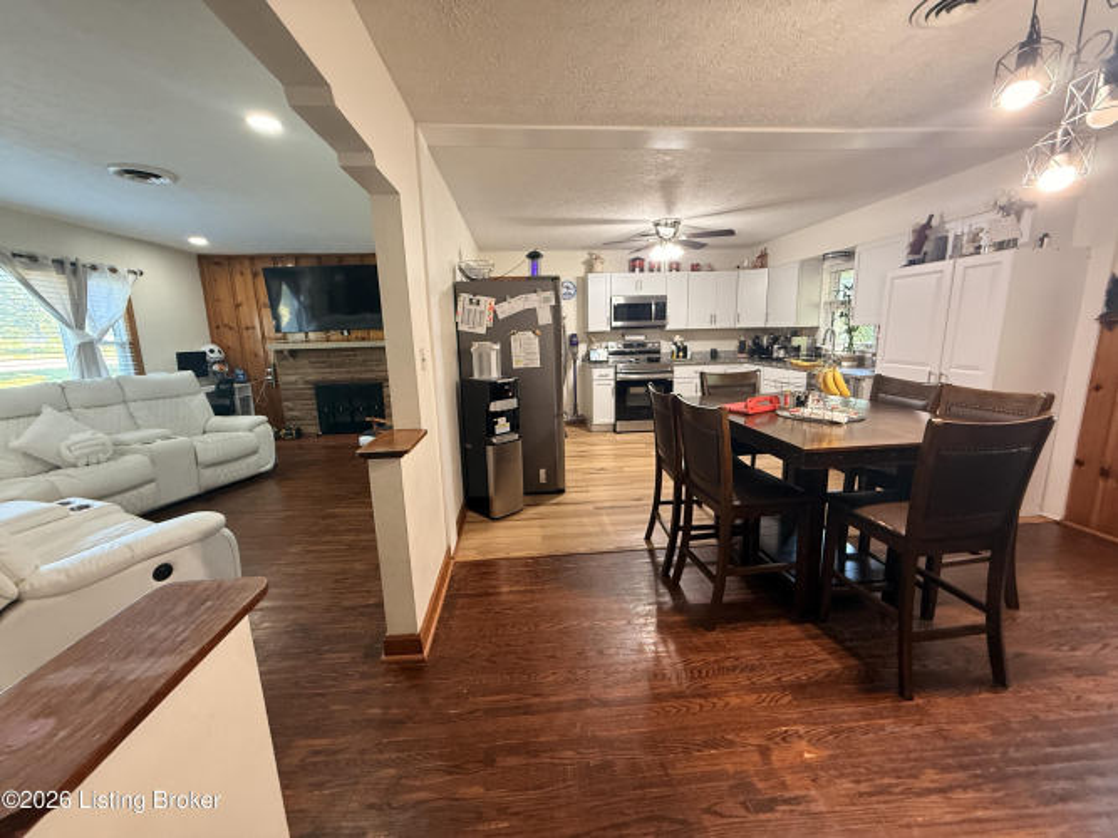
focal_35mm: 14
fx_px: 452
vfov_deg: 85.7
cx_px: 559
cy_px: 419
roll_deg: +1.8
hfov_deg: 102.1
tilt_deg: -10.8
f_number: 2.2
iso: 250
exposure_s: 1/60
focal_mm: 2.22
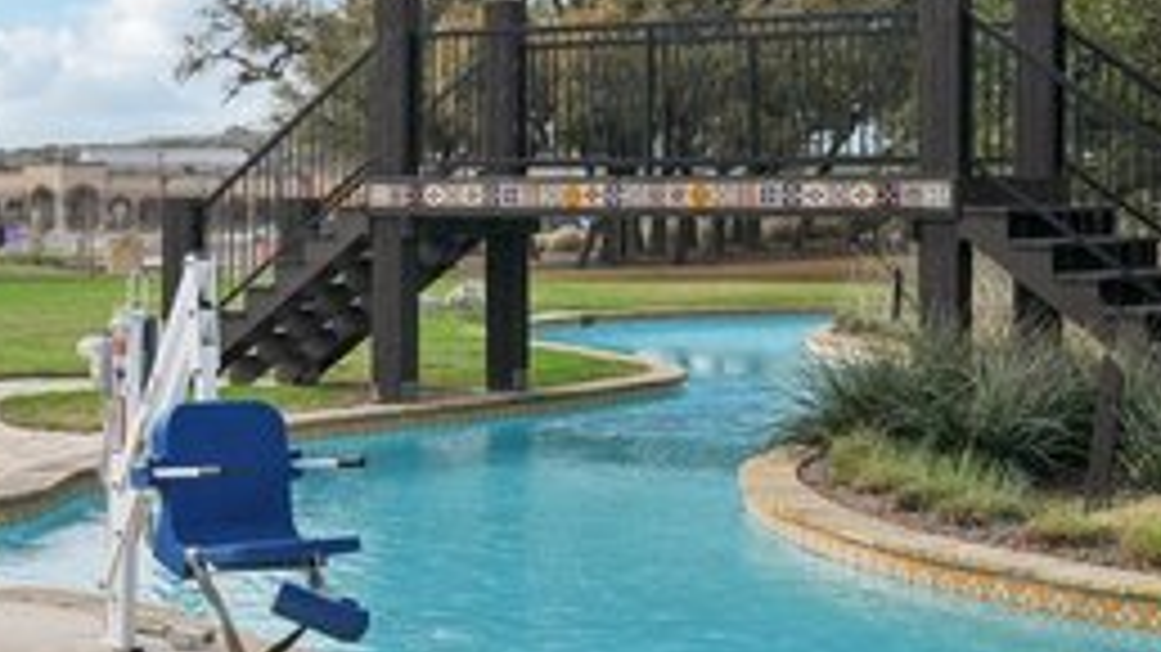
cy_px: 250
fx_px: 2401
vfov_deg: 15.5
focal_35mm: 78
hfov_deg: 26.5
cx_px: 184
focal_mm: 30
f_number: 8
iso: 200
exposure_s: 1/750
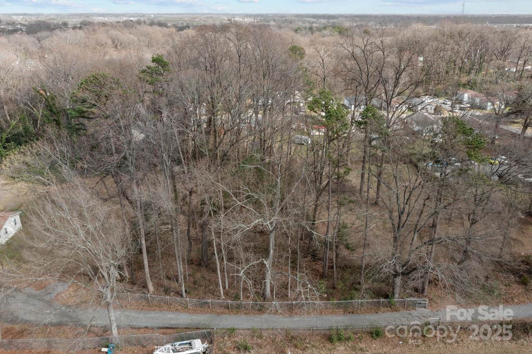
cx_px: 266
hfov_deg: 65.5
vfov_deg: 46.4
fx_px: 414
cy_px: 177
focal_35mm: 28
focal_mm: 10.26
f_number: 5
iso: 100
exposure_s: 1/200
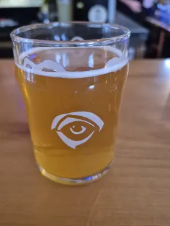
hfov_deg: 53.0
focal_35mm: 26
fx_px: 170
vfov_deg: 67.3
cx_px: 80
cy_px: 115
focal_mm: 5.4
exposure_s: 1/60
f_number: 1.8
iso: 1000
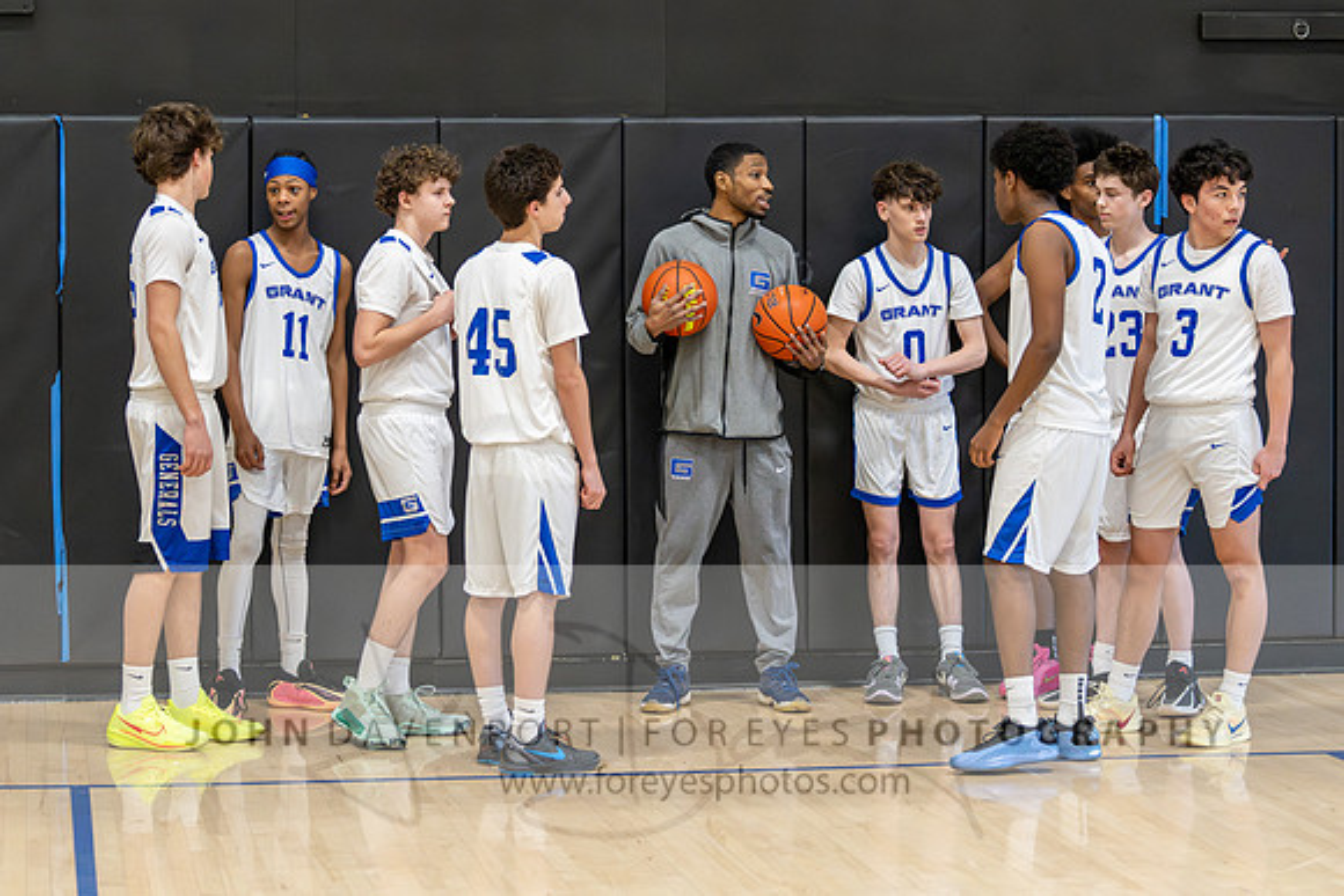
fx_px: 3698
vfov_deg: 13.8
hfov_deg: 20.6
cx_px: 590
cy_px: 362
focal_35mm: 99
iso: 10000
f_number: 2.8
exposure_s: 1/1000
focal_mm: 75
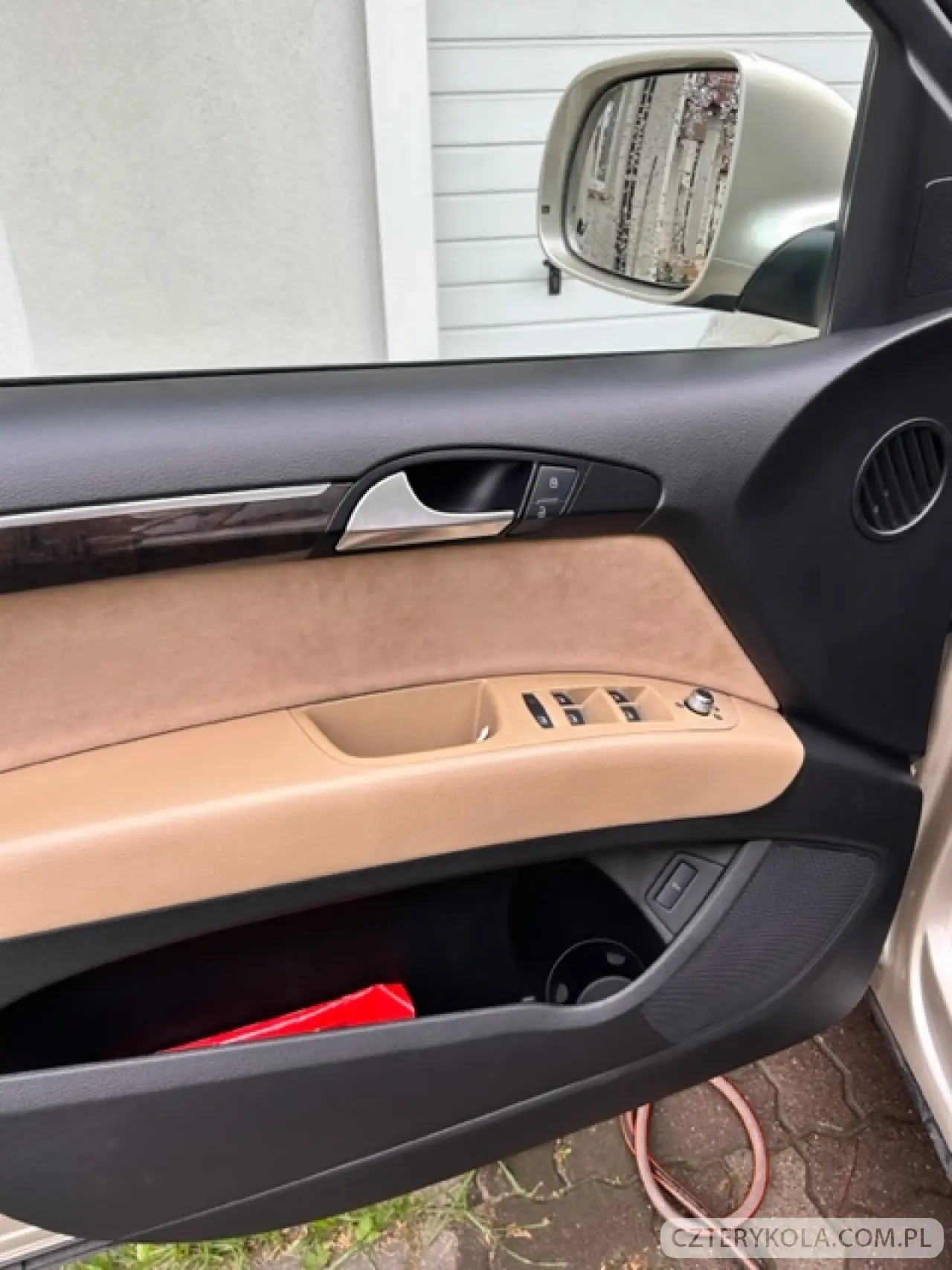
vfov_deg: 67.3
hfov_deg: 53.1
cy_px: 635
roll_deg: +1.7
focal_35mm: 26
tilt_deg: -30.0
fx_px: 954
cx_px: 476
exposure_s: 1/195
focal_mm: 5.7
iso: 40
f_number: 1.5
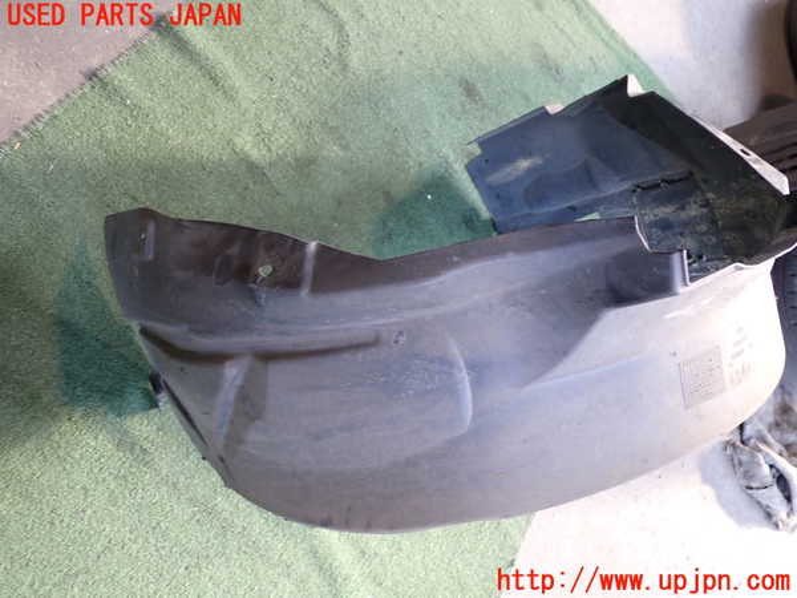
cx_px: 398
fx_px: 691
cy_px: 299
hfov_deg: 60.0
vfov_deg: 46.8
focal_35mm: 30
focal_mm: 5.4
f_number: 2.3
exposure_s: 1/40
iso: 200
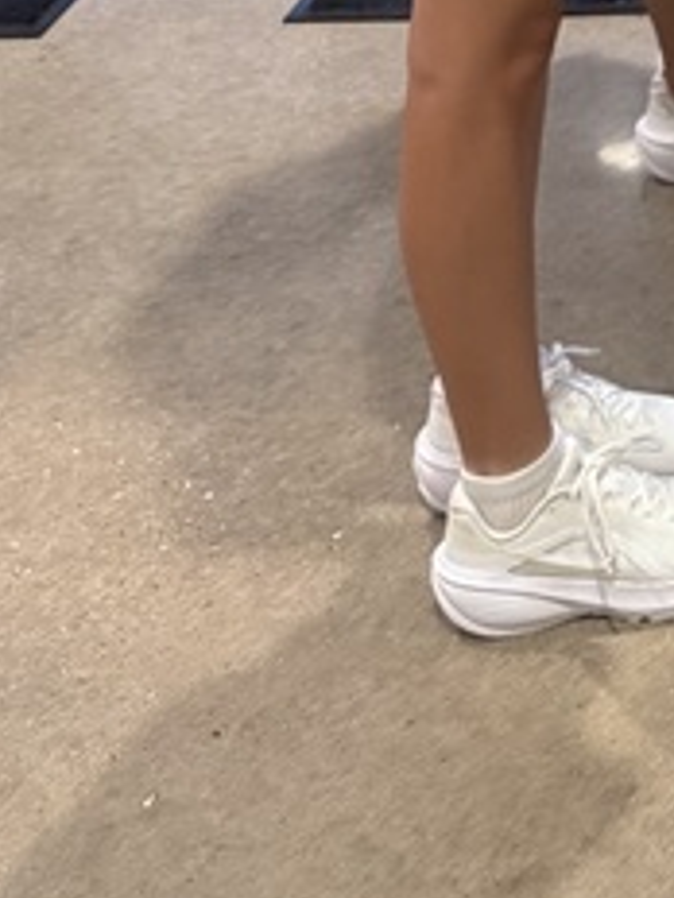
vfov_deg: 15.3
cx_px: 1282
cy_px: -840
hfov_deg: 12.5
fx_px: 2752
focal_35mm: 106
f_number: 1.78
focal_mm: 6.76
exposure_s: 1/60
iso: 250
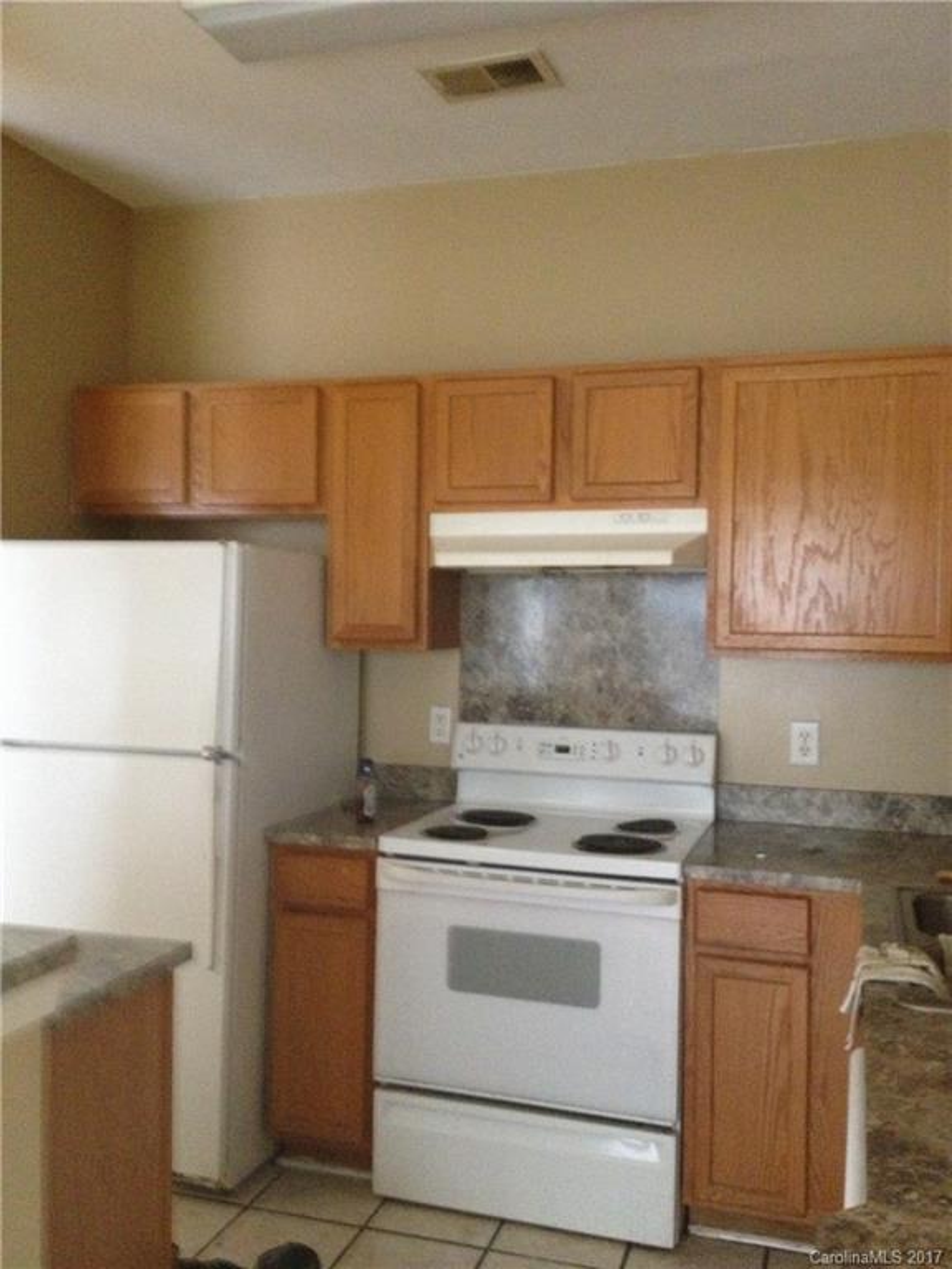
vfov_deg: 52.6
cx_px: 476
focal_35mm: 35
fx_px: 1283
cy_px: 634
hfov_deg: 40.7
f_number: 2.4
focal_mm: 4.28
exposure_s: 1/15
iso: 500
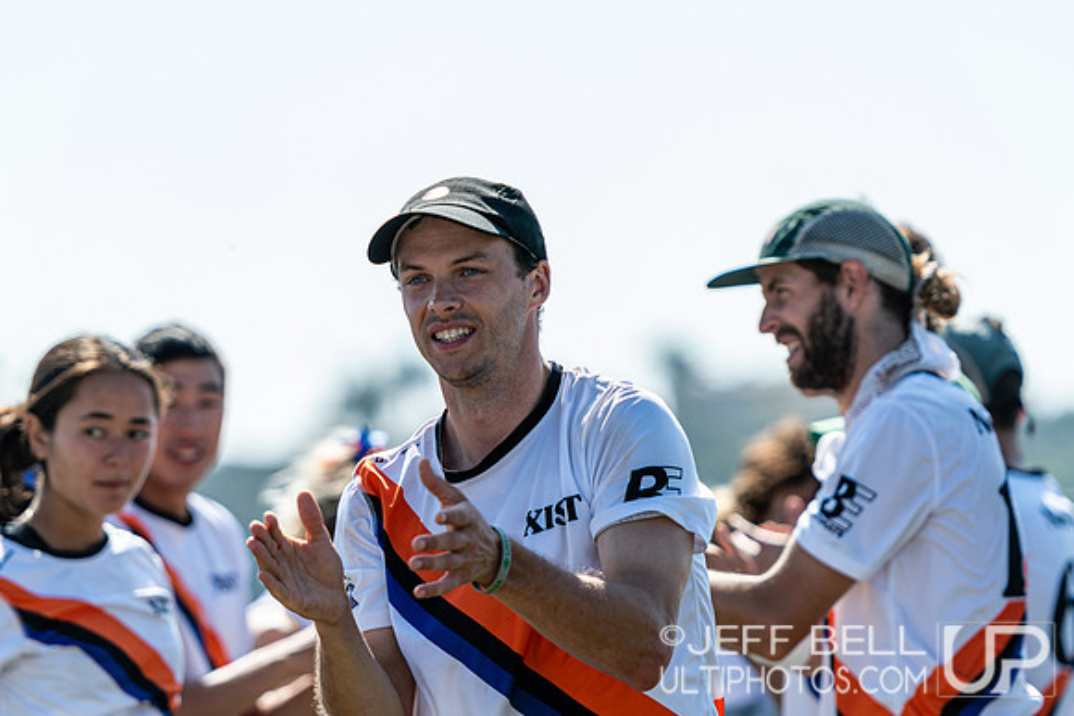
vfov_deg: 5.2
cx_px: 537
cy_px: 358
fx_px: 7833
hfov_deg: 7.8
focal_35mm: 262
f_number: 2.8
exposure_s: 1/1250
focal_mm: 175
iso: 100
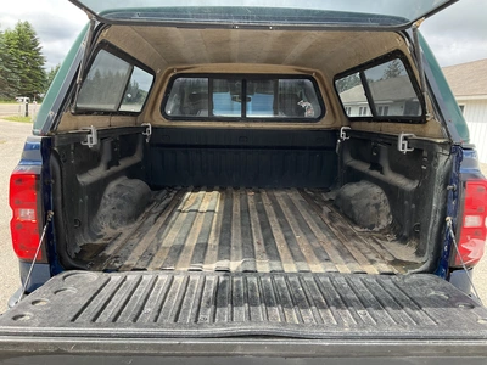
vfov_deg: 48.2
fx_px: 408
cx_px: 244
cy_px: 182
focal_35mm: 29
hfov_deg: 61.7
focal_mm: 3
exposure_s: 1/375
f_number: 1.8
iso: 25
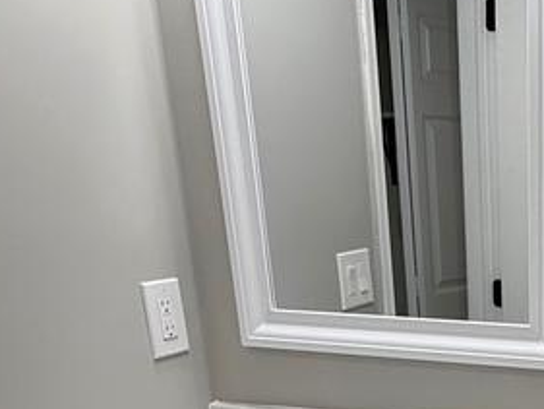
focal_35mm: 51
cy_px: 498
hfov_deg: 33.7
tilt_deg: -20.7
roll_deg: -0.7
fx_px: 802
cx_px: 565
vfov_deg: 25.5
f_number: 2.2
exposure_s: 1/120
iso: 125
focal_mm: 2.22
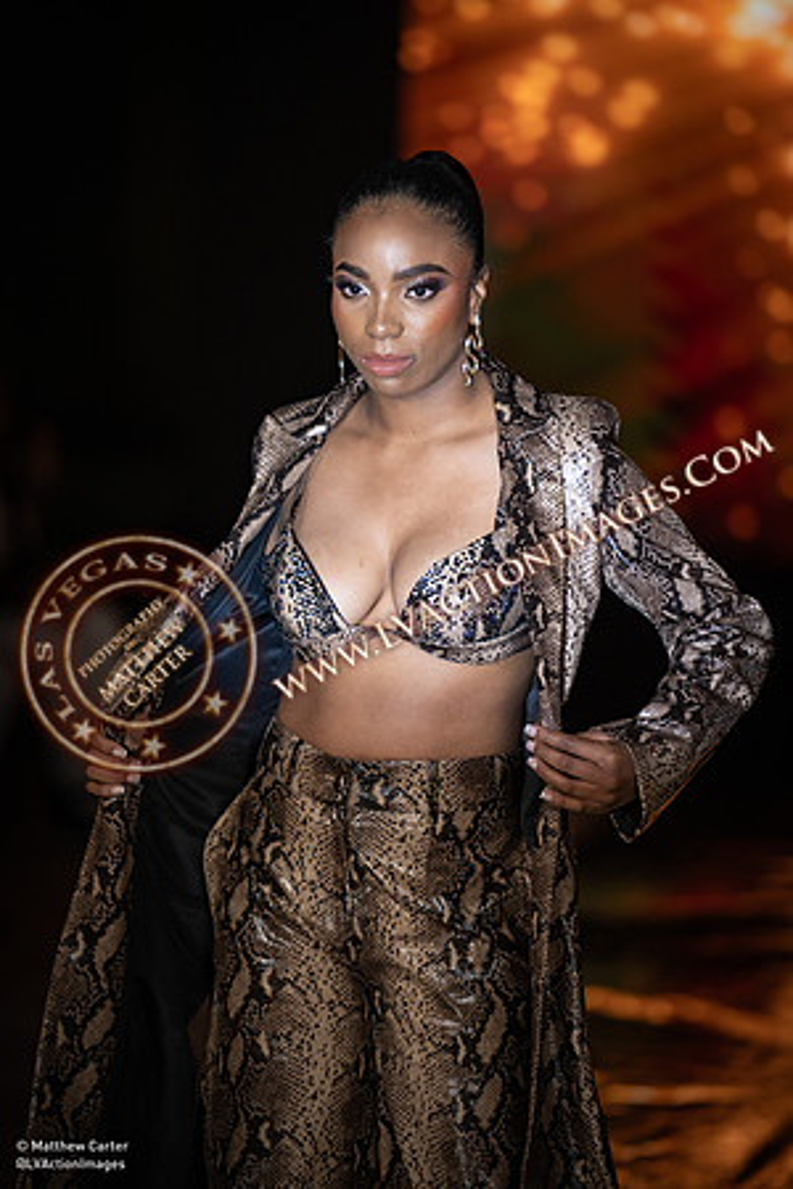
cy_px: 594
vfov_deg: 12.1
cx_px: 396
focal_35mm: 170
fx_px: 5617
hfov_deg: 8.1
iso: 1600
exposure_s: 1/640
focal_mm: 170
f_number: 2.8
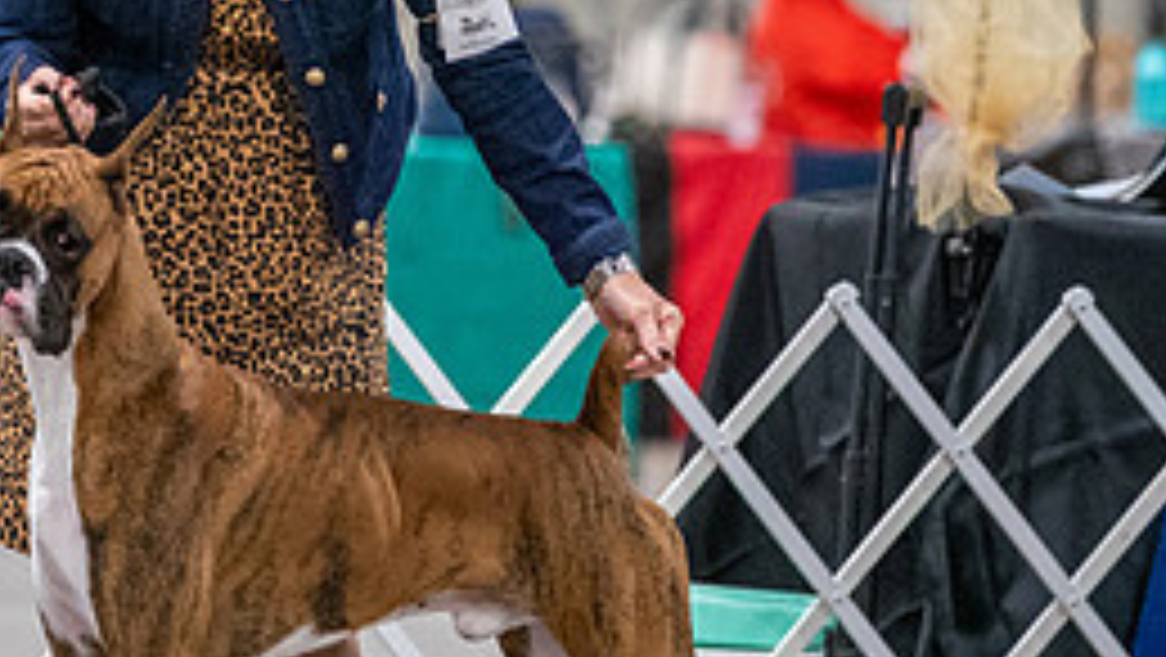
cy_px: 54
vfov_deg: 2.4
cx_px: 250
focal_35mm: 508
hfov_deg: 4.2
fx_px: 15714
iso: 6400
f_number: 3.5
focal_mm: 186
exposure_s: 1/250
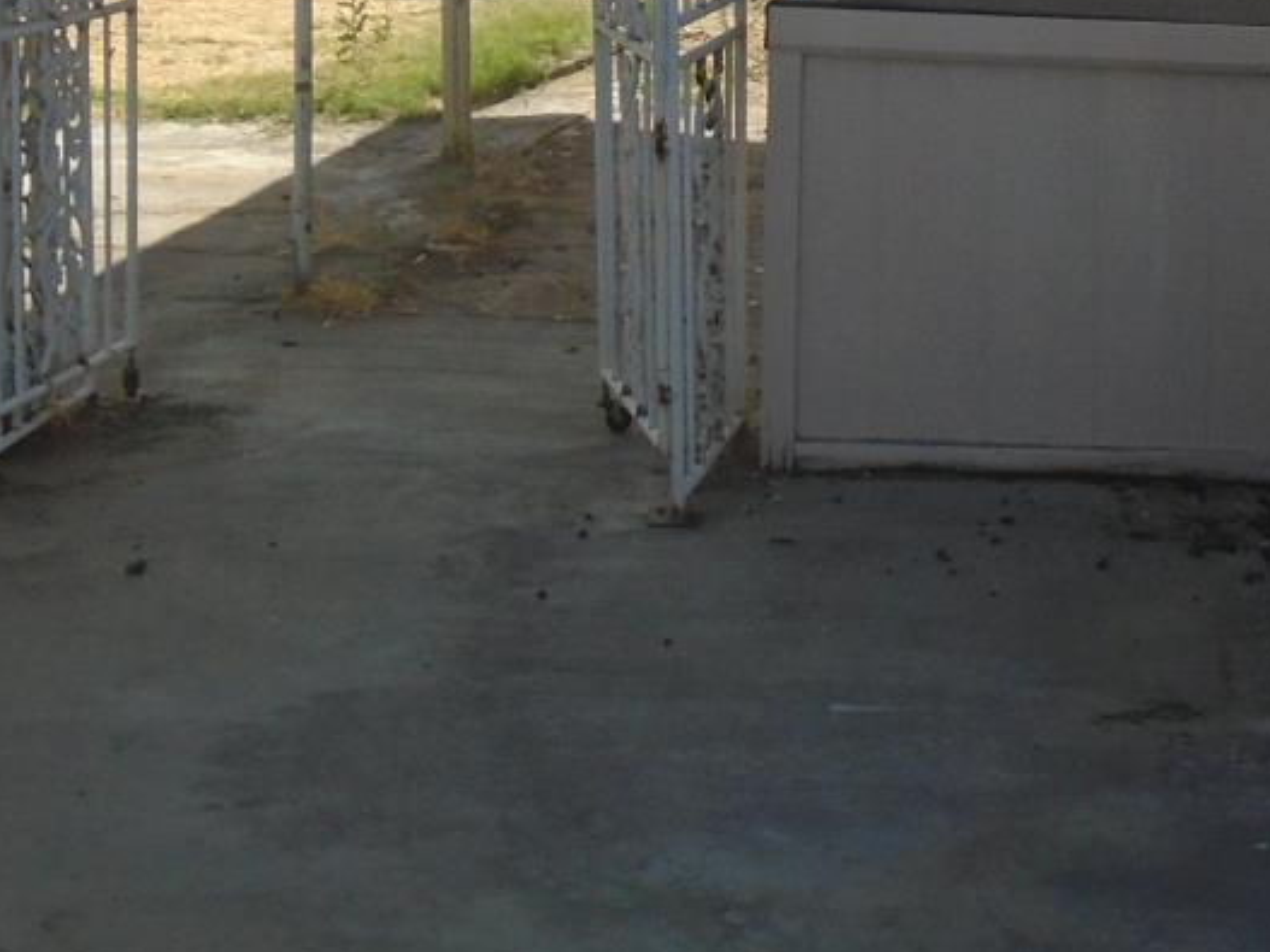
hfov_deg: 26.0
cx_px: 971
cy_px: -69
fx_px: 2714
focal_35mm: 74
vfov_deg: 19.2
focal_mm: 4.6
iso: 100
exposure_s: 1/1000
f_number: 3.2
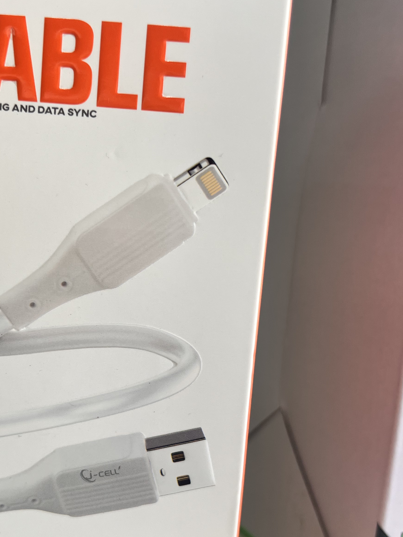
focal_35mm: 45
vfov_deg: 42.0
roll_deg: -5.1
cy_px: 307
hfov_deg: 32.0
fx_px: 699
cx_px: 146
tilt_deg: -9.0
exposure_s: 1/146
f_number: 1.5
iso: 32
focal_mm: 5.7
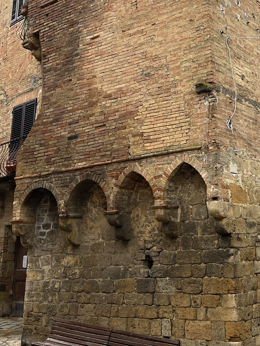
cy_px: 88
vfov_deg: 36.6
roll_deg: +1.7
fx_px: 511
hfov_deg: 28.2
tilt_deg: +17.2
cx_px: 192
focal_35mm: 51
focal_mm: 5.7
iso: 50
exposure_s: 1/846
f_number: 1.5
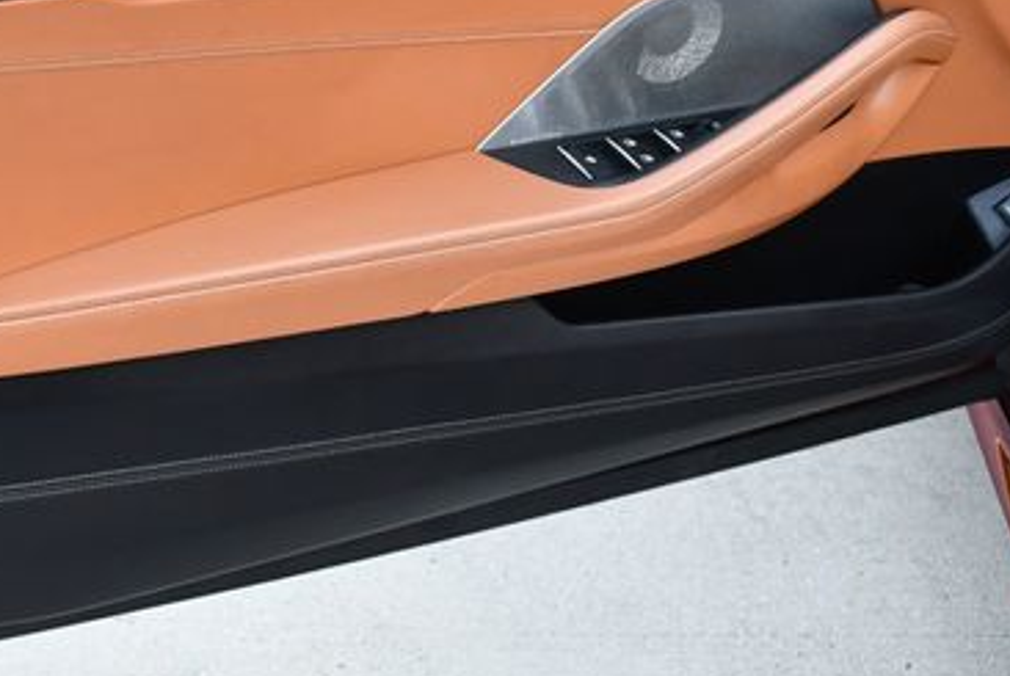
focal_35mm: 63
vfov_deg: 21.4
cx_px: 290
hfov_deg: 31.4
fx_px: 1770
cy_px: 135
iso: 400
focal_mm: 18
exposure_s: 1/250
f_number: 4
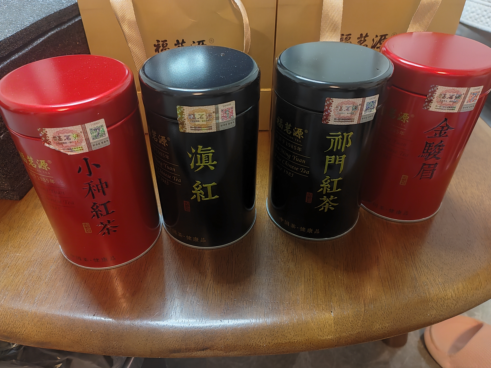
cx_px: 246
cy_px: 184
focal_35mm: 27
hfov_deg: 65.3
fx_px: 383
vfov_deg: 51.4
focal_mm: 5.52
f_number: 1.9
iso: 2000
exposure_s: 1/33
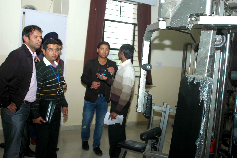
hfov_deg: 46.4
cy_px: 79
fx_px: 276
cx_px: 118
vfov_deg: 31.8
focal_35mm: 42
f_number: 4
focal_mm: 28
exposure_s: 1/60
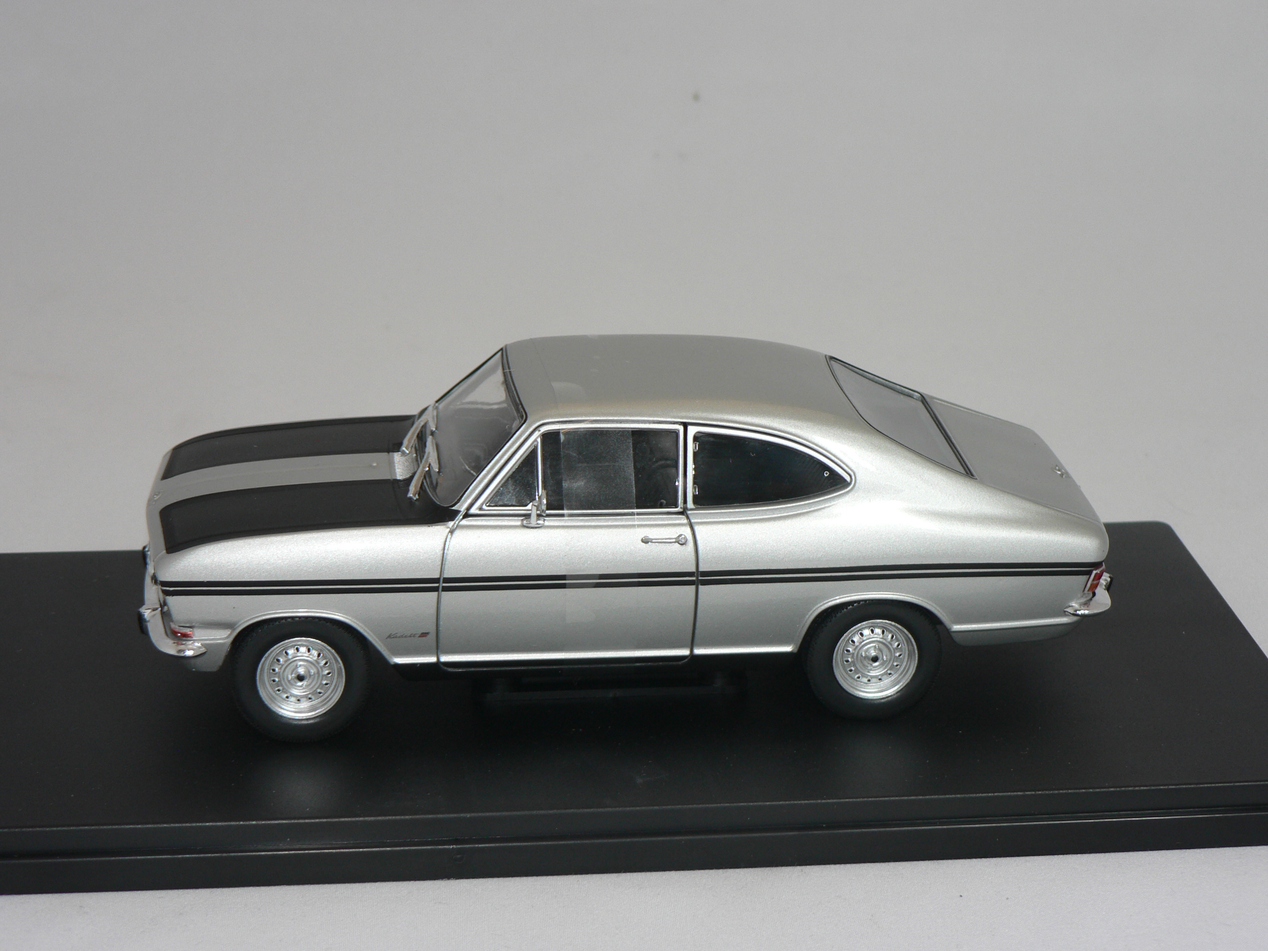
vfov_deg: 17.2
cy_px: 476
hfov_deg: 22.8
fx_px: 3150
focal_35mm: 86
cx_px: 634
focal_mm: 14.3
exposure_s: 1/60
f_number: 3.2
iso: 80
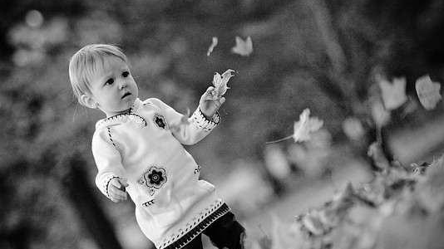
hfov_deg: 10.5
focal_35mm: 205
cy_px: 124
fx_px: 2413
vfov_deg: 5.9
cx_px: 221
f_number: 2.8
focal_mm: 120
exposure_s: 1/200
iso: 400
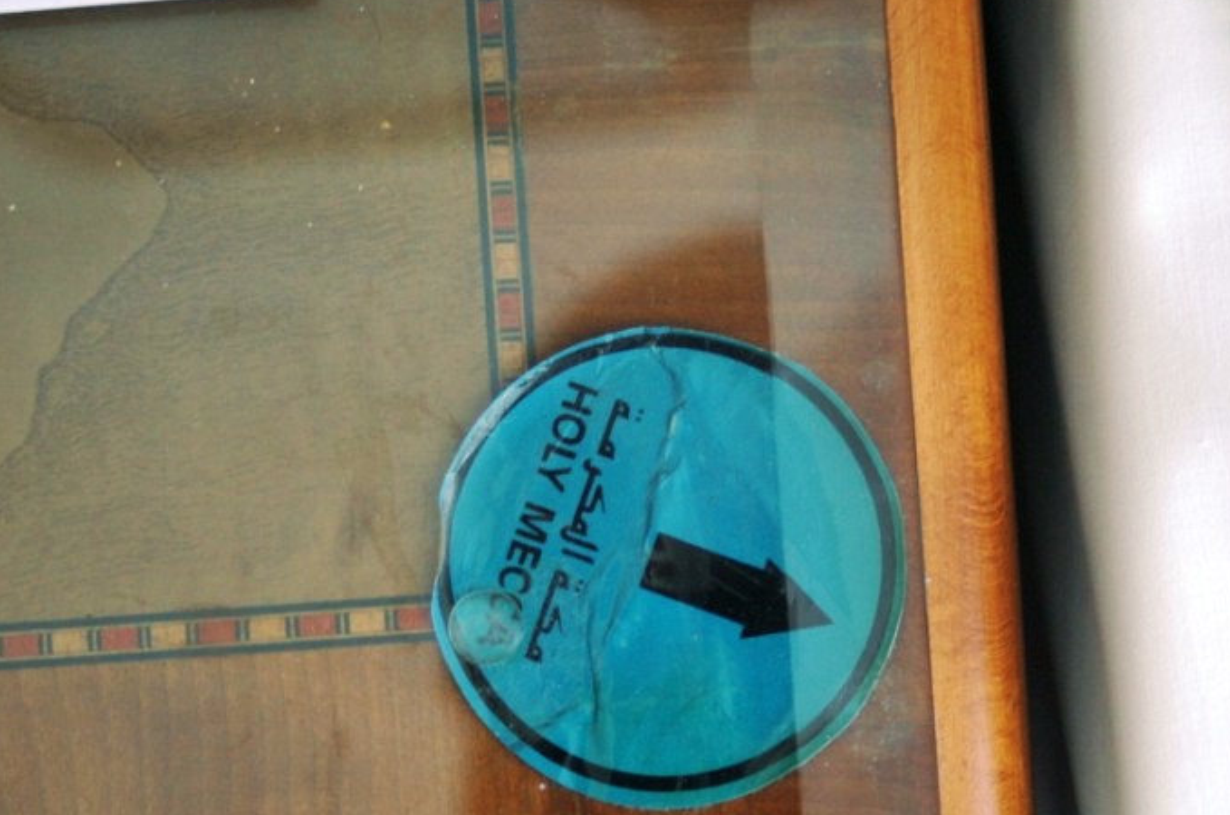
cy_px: 590
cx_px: 719
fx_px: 3470
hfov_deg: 20.1
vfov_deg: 13.4
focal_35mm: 102
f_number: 4
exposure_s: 1/80
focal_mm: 45
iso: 800
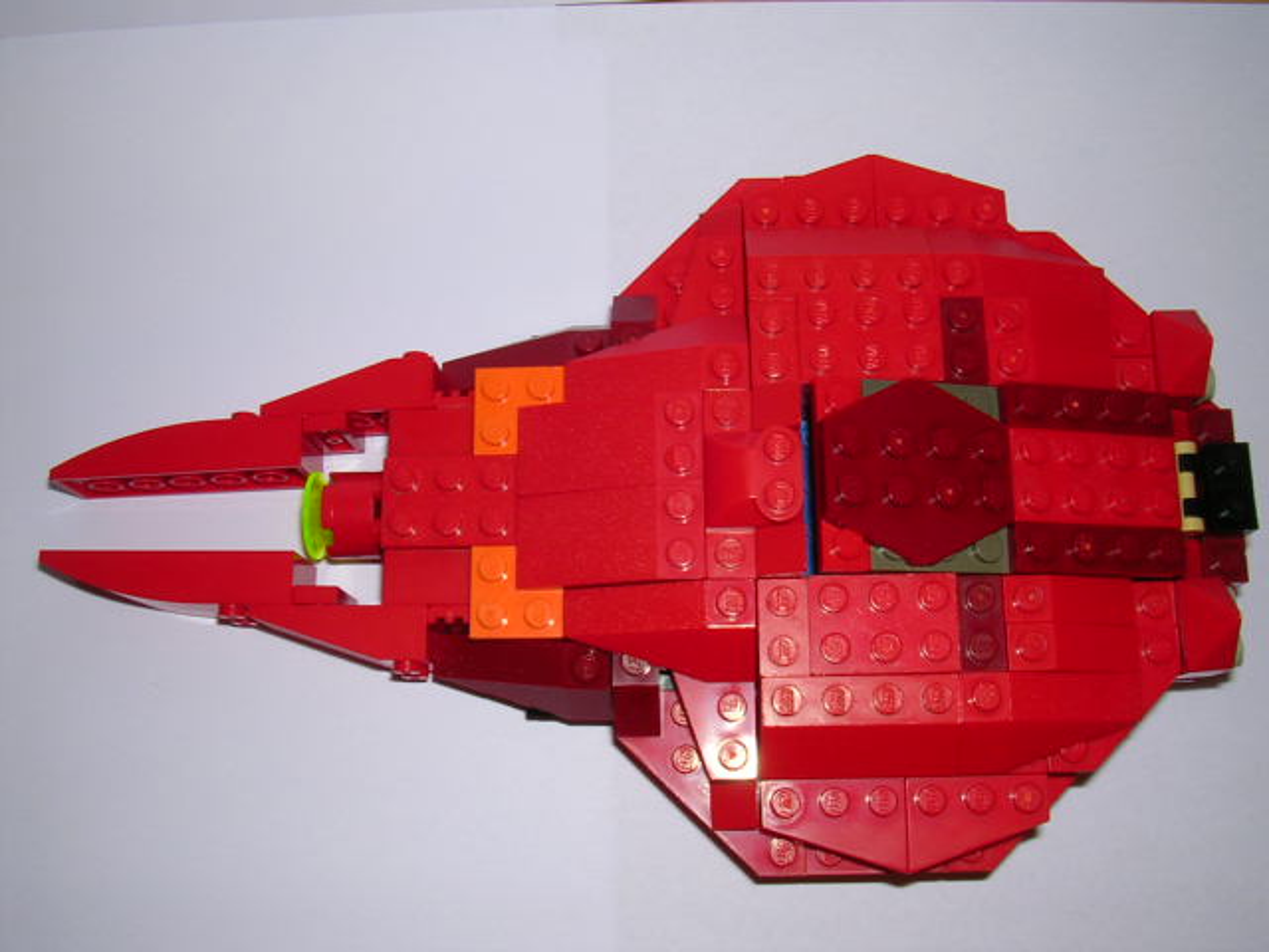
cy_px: 476
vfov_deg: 37.7
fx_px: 1393
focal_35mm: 38
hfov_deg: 49.0
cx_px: 634
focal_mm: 5.8
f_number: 5.6
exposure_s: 1/60.1
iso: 100
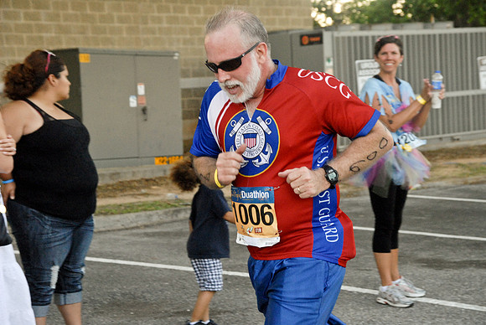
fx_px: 1216
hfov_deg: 22.6
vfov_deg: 15.2
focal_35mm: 90
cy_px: 162
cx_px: 243
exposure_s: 1/320
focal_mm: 60
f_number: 5.6
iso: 800
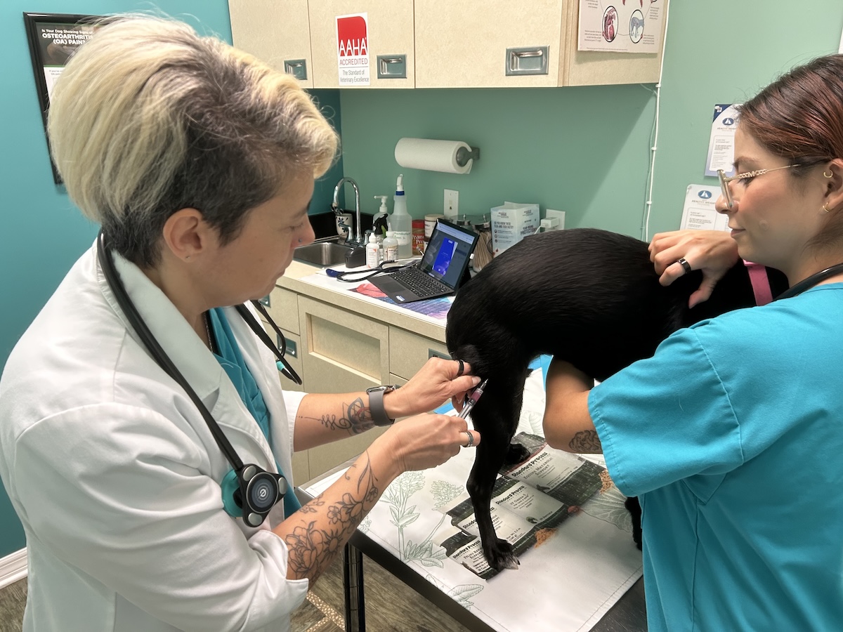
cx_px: 422
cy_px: 316
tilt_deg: -19.9
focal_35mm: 26
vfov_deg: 53.1
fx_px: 633
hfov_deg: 67.3
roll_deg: +0.7
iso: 250
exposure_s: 1/60
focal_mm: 5.7
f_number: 1.5
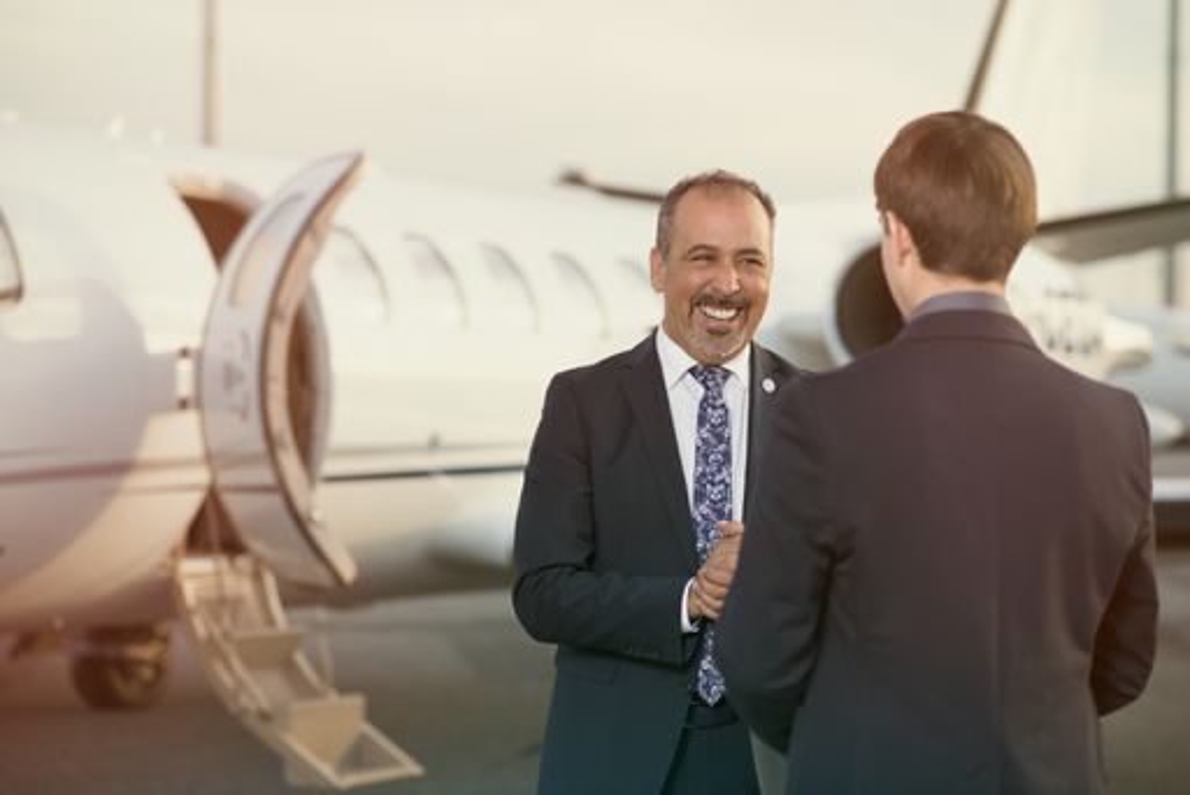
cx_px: 595
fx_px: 2811
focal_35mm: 85
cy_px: 398
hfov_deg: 23.9
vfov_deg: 16.1
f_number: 2.8
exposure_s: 1/2000
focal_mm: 85
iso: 400
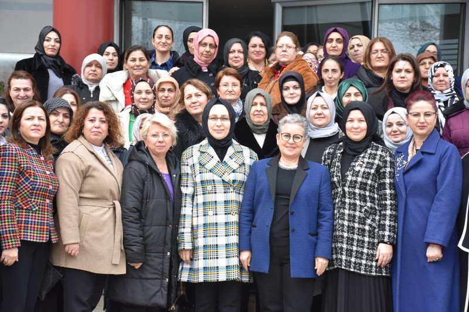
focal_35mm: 78
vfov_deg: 17.5
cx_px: 234
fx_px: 1016
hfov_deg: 26.0
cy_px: 156
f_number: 8
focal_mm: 52
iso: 800
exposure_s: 1/400
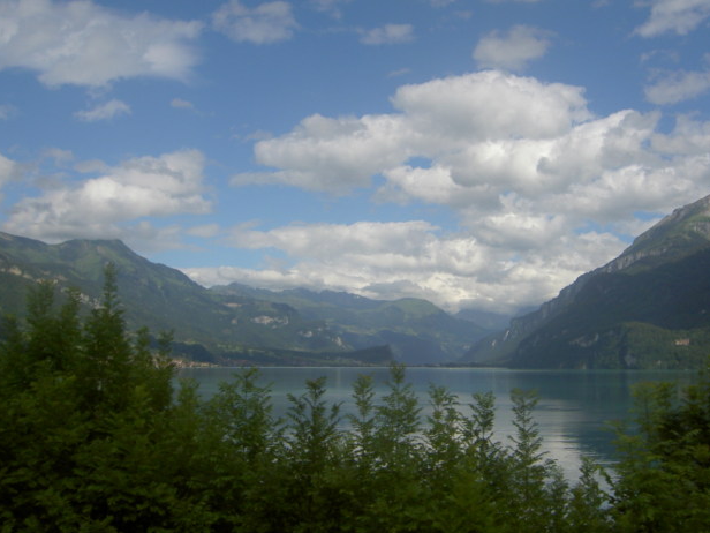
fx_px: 820
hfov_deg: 46.7
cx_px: 406
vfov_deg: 35.9
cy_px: 230
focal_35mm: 40
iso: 50
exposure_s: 1/640
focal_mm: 5.6
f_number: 4.7
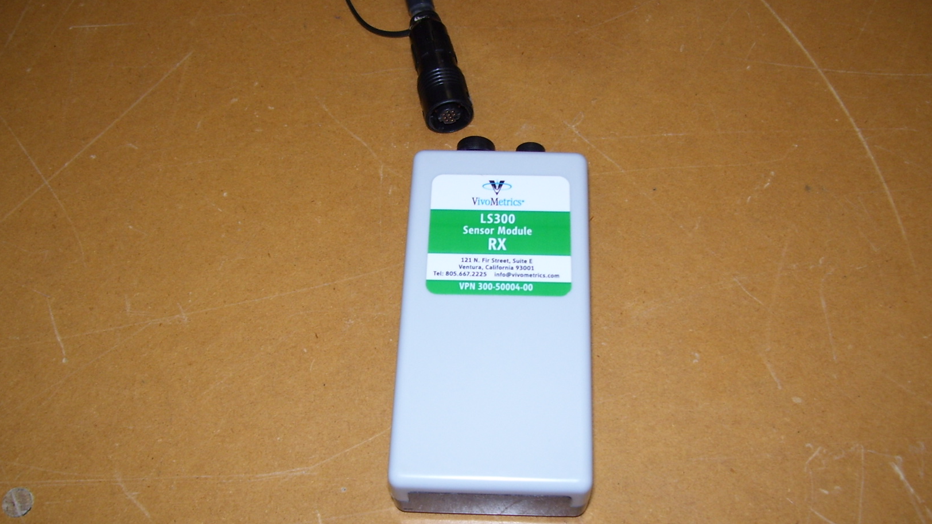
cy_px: 321
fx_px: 988
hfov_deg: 50.5
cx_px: 473
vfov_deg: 29.6
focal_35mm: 40
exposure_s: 1/60
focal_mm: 6
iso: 80
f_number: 2.7
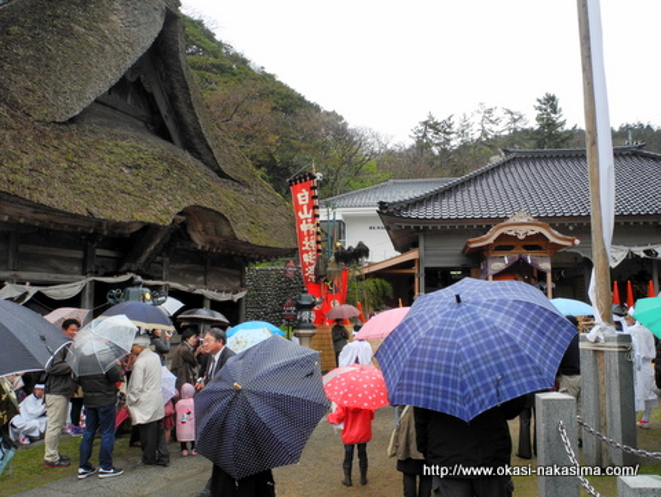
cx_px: 330
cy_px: 248
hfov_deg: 63.4
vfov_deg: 49.8
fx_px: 535
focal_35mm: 28
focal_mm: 6
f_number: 8
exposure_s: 1/76.4
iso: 200
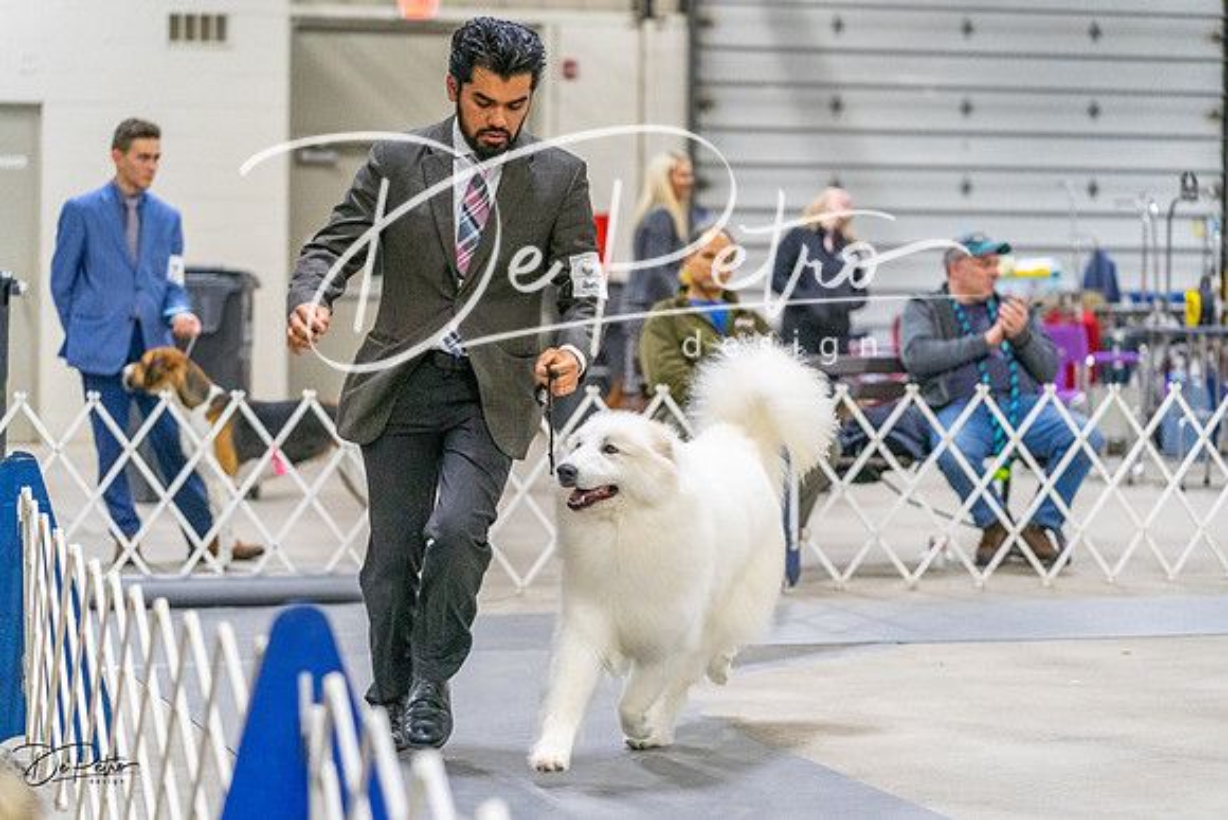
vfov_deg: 12.7
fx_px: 3685
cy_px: 410
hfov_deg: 18.9
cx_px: 614
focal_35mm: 108
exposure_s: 1/320
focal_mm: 108
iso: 6400
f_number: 3.2
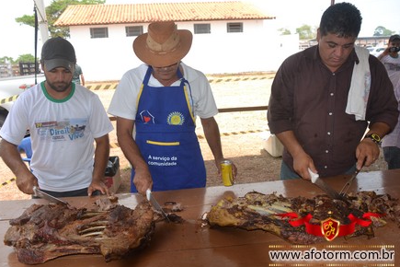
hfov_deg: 60.3
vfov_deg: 42.3
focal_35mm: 31
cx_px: 196
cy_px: 136
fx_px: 344
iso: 100
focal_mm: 20
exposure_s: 1/200
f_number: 5.6
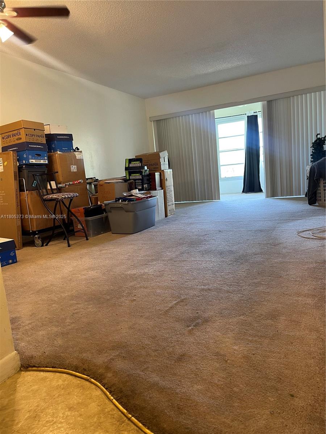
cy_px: 217
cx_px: 163
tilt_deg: -8.6
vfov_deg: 69.4
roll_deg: +5.5
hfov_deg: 54.9
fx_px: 314
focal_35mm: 25
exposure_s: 1/60
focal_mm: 5.1
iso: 160
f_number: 1.6
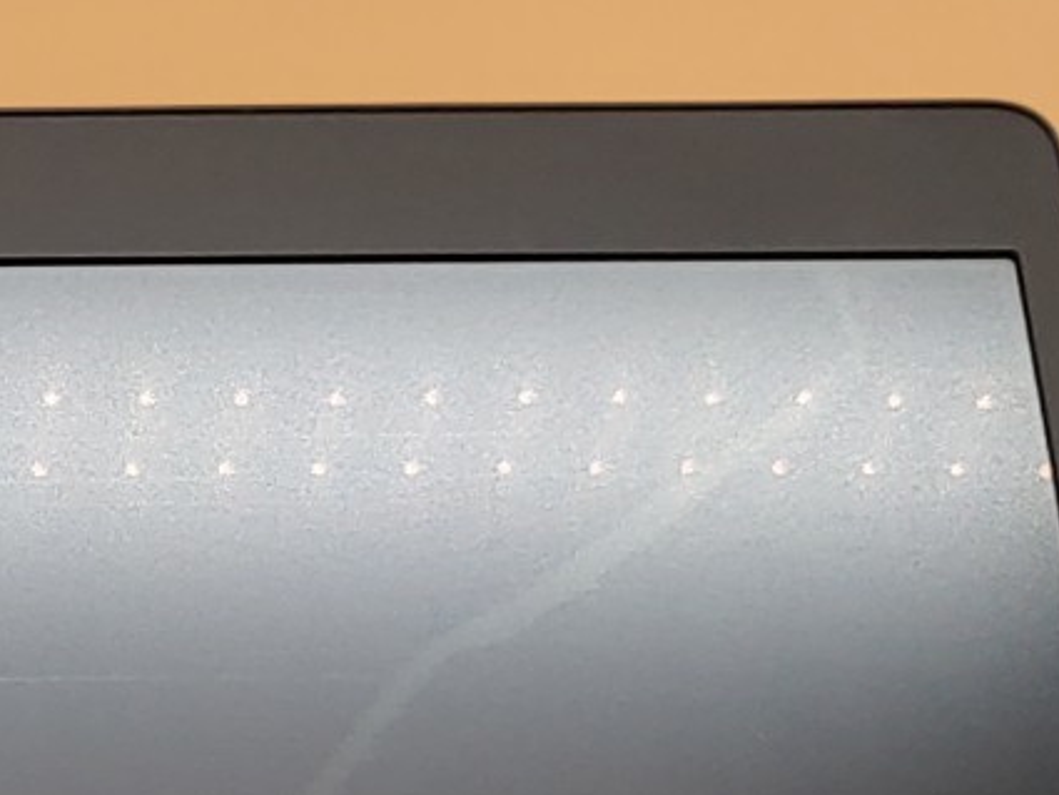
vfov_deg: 9.7
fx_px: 4560
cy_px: 1159
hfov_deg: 12.6
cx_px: -483
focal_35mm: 149
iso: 50
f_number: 1.8
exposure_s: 1/94
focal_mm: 4.36
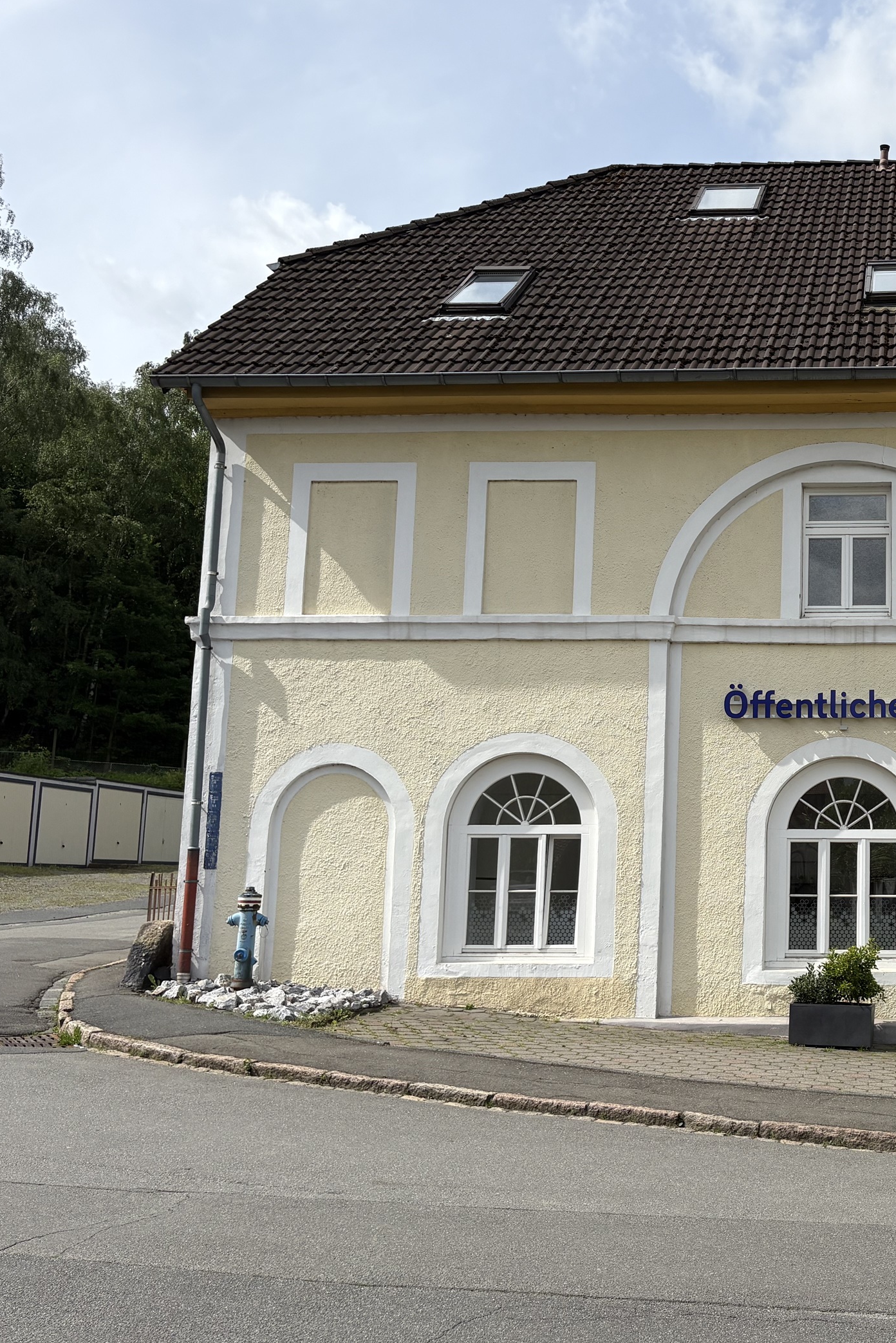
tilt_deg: +8.6
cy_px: 678
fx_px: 1381
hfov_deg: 33.4
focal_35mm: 37
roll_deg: +0.1
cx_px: 864
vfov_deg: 51.9
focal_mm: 5.96
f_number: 1.6
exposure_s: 1/4065
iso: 50
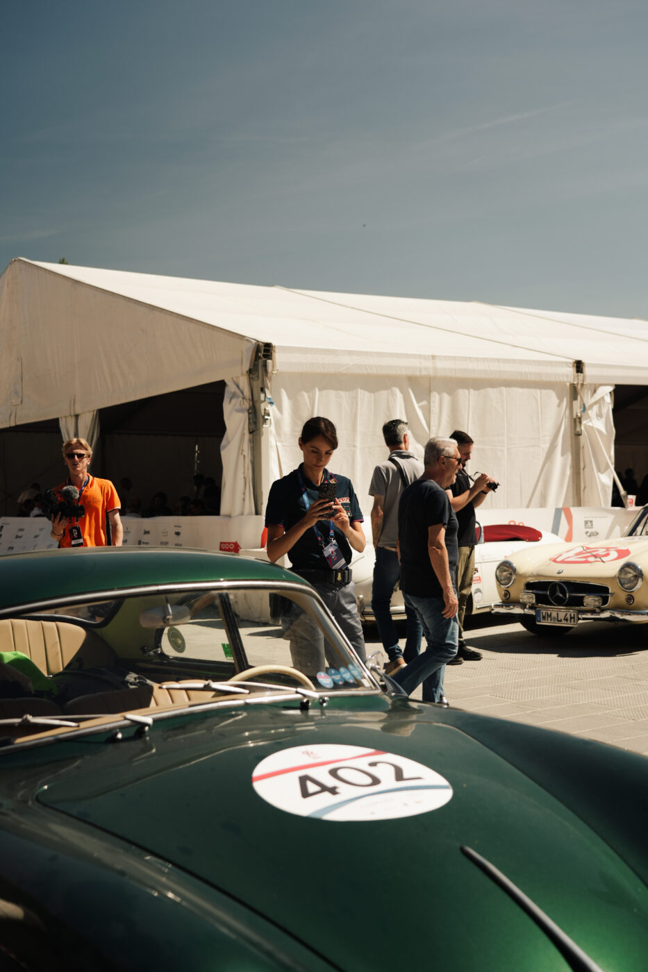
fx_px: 1161
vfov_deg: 45.4
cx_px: 324
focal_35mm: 43
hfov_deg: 31.2
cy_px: 486
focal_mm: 43
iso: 100
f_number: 4
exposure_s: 1/500
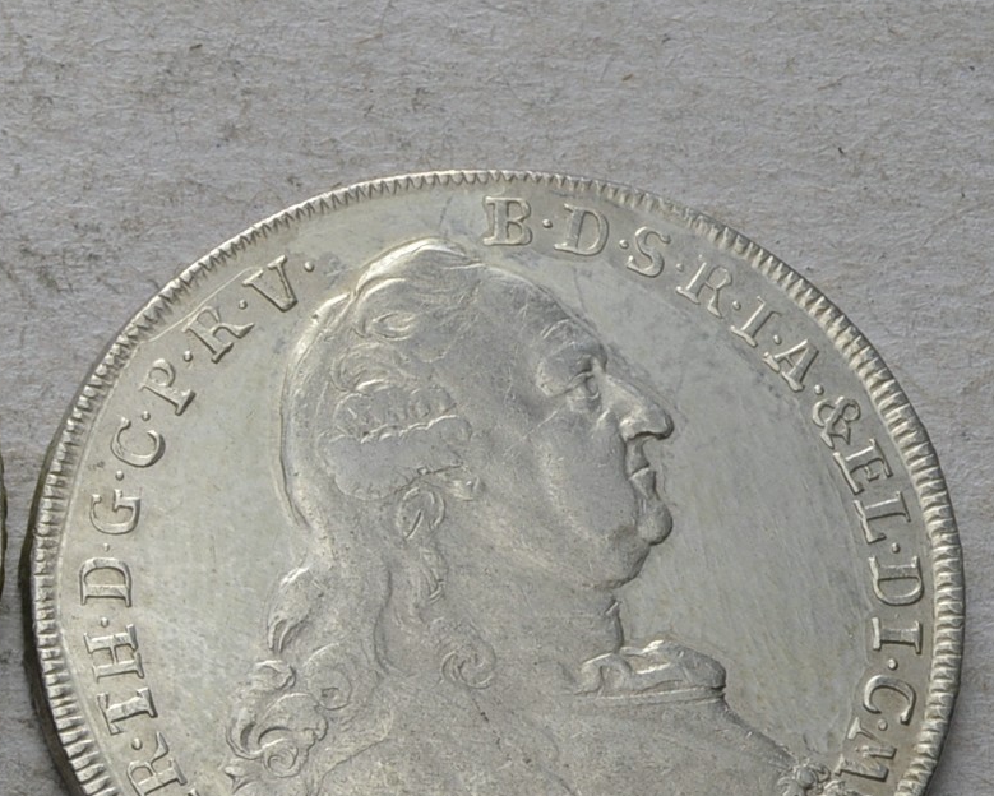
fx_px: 4444
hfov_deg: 12.2
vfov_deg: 10.1
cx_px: -427
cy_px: 955
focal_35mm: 151
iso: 400
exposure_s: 1/250
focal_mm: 34
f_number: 14
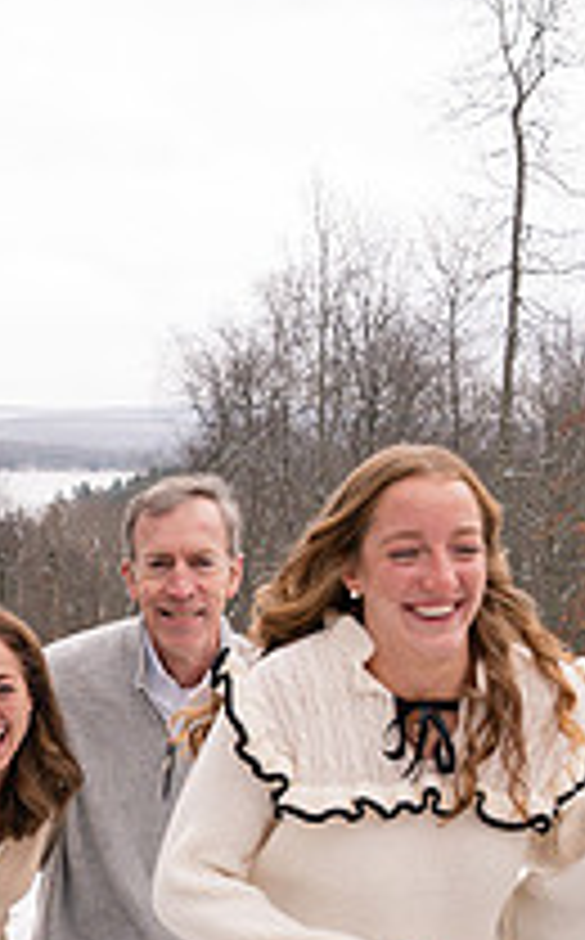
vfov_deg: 29.1
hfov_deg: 18.3
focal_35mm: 68
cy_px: 834
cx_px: -81
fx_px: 1741
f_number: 6.3
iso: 400
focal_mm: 24
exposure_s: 1/250
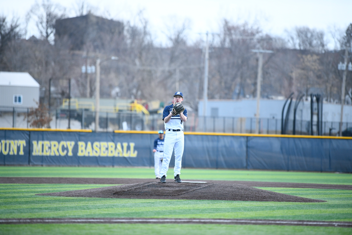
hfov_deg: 10.3
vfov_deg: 6.9
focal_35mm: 200
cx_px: 176
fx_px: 1956
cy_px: 118
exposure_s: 1/1000
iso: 1800
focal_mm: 200
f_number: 2.8
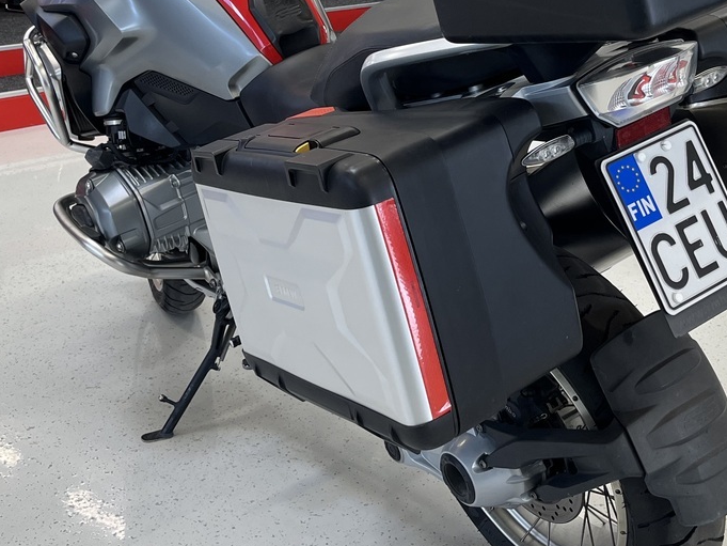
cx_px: 314
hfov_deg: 34.9
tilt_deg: -12.4
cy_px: 112
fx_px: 1155
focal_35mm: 55
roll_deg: +0.0
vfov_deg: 26.1
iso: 64
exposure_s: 1/100
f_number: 1.6
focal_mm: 5.1
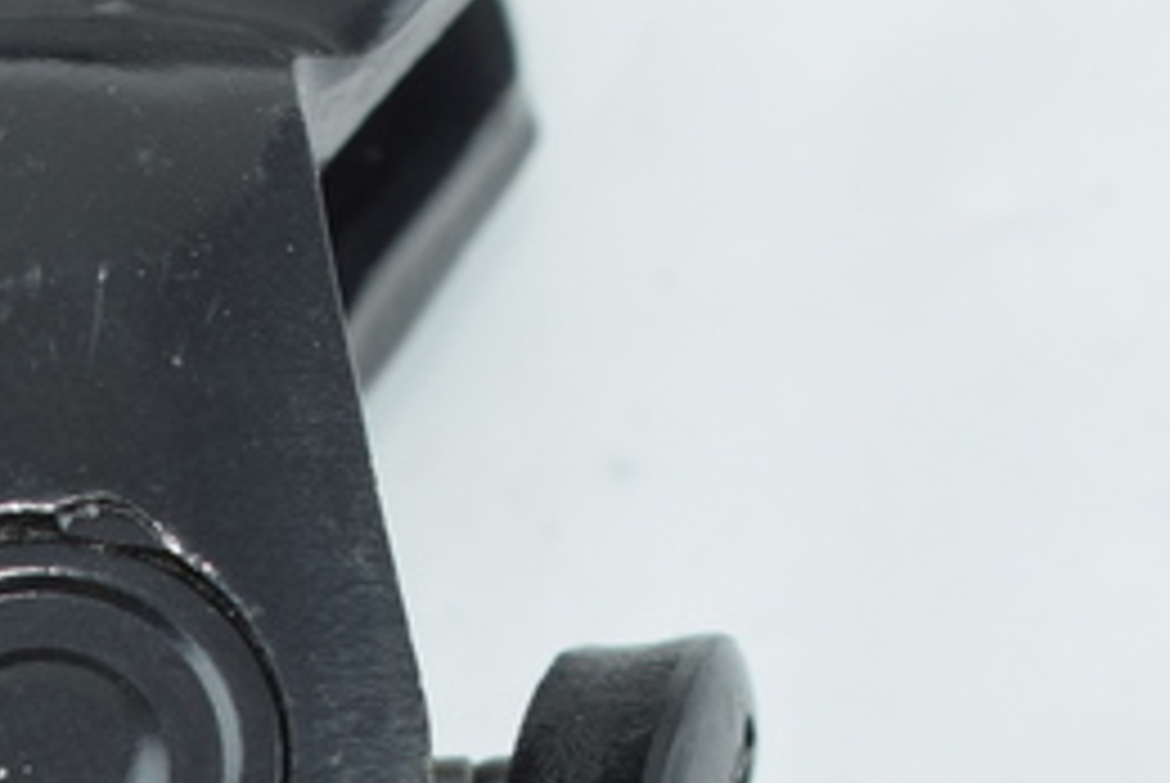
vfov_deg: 5.7
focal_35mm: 236
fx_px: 7678
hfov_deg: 8.7
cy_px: 1528
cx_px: 32
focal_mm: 40
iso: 250
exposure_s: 1/125
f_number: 8
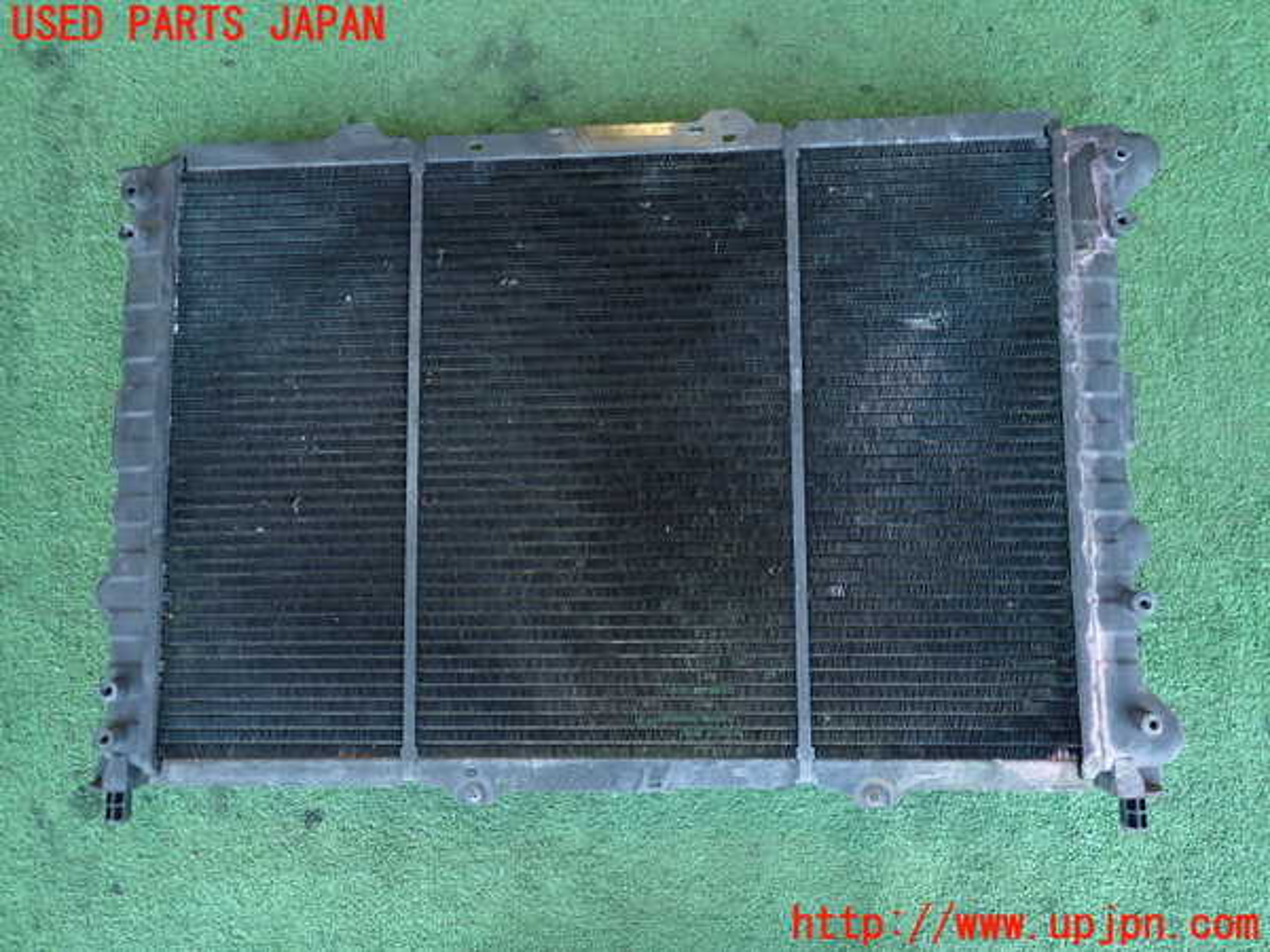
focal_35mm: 25
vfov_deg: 54.9
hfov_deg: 69.4
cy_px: 476
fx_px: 917
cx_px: 635
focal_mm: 4.5
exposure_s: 1/60
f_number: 2
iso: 200
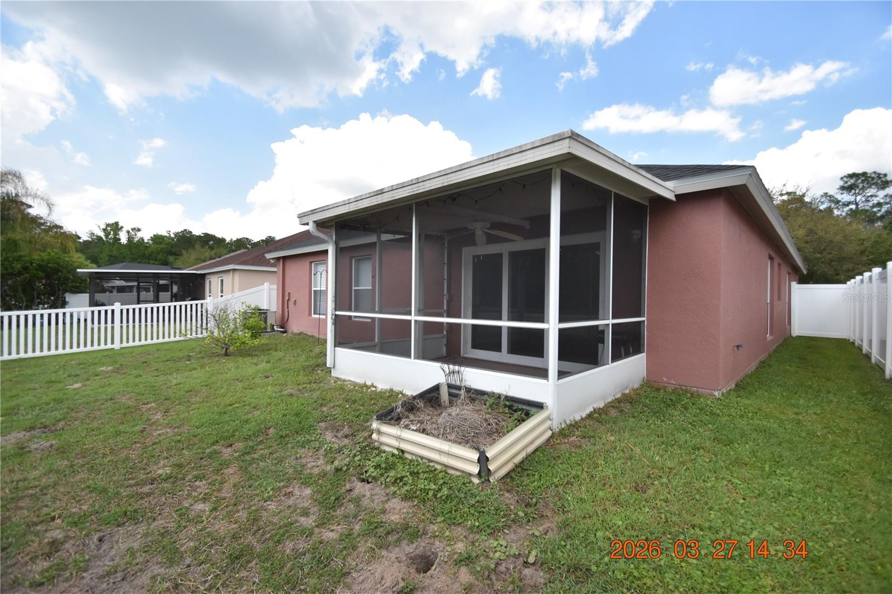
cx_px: 446
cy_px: 297
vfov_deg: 77.3
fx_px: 372
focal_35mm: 15
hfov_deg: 100.4
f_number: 3.5
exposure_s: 1/4000
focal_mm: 10
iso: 800
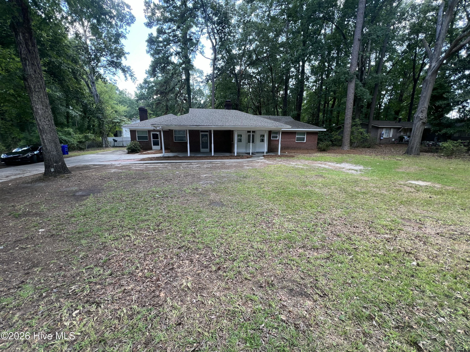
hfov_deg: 106.2
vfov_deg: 89.9
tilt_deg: -12.1
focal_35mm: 13
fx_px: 177
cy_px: 176
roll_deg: -0.3
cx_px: 235
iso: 32
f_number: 1.8
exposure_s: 1/99
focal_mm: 1.57
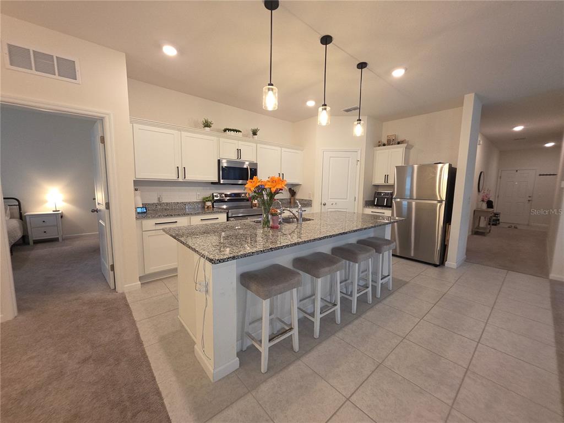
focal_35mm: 13
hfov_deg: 106.2
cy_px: 212
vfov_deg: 89.9
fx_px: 212
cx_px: 282
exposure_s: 1/60
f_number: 1.9
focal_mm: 2.2
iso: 125
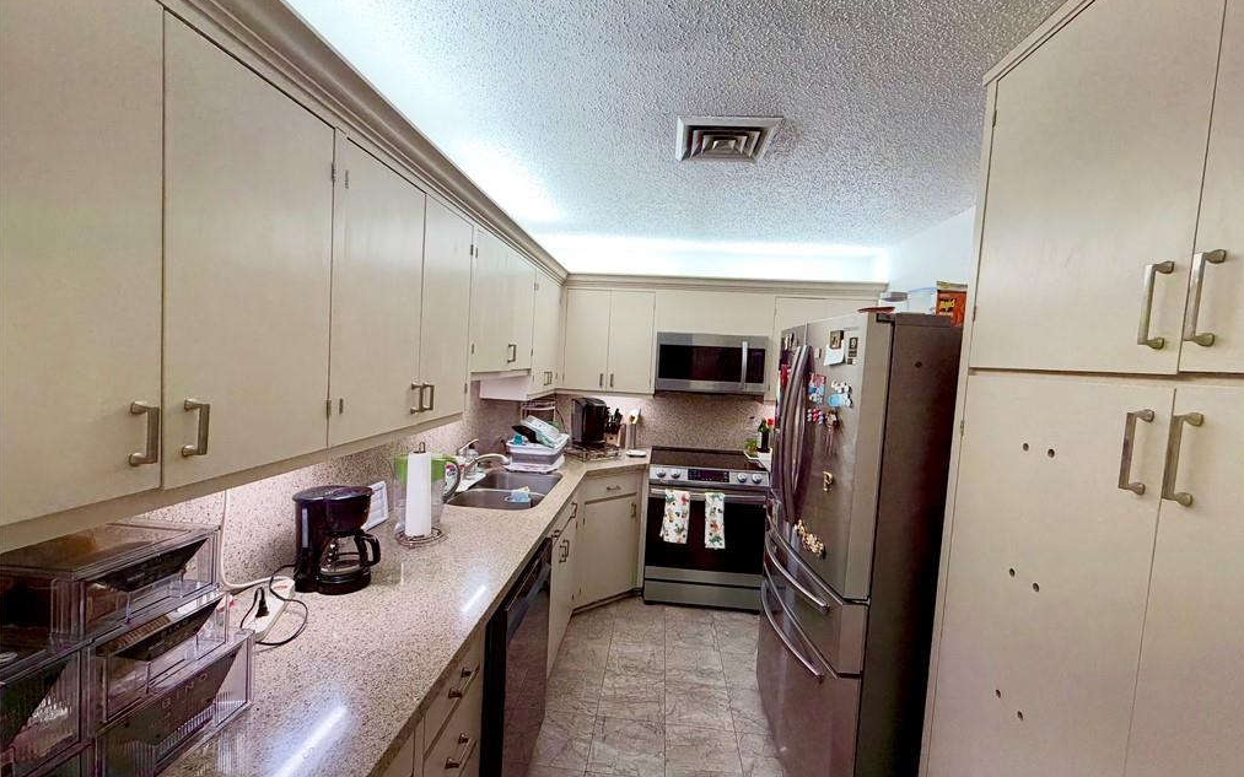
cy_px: 385
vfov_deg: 74.8
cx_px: 626
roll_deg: -3.2
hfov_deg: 101.5
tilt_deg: -3.4
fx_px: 509
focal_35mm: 15
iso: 125
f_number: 2.2
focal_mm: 2.22
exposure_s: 1/120
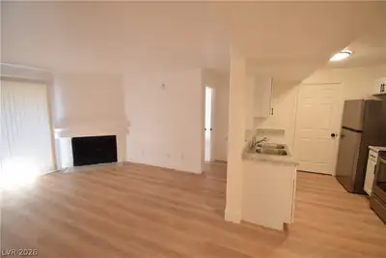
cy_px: 129
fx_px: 161
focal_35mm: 15
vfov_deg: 77.4
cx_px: 193
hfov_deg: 100.4
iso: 400
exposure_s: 1/15
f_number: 5.6
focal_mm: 10
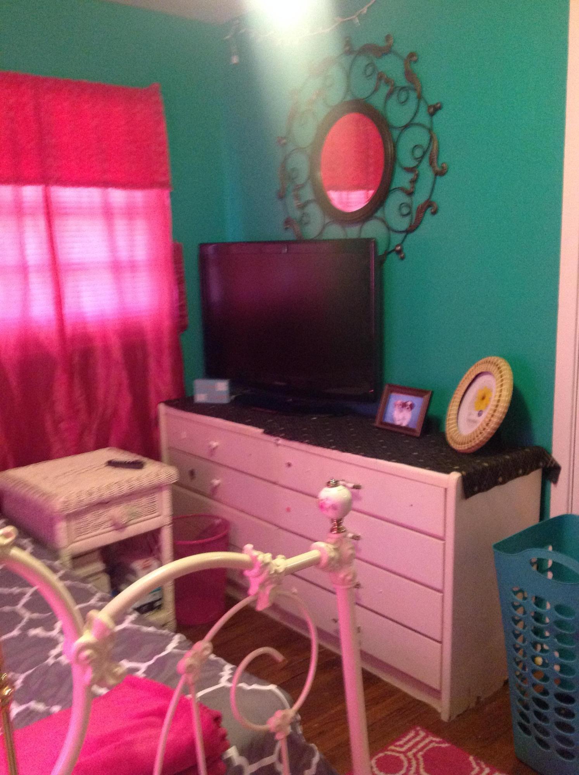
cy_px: 388
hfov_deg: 40.6
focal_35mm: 35
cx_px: 290
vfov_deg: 52.7
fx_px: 783
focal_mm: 4.28
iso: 400
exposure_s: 1/15
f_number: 2.4
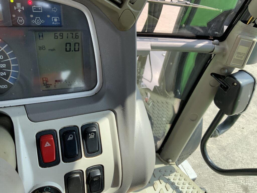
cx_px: 128
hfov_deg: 61.7
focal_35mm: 29
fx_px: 215
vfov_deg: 48.2
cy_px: 96
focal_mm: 3
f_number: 1.8
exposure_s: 1/409
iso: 16
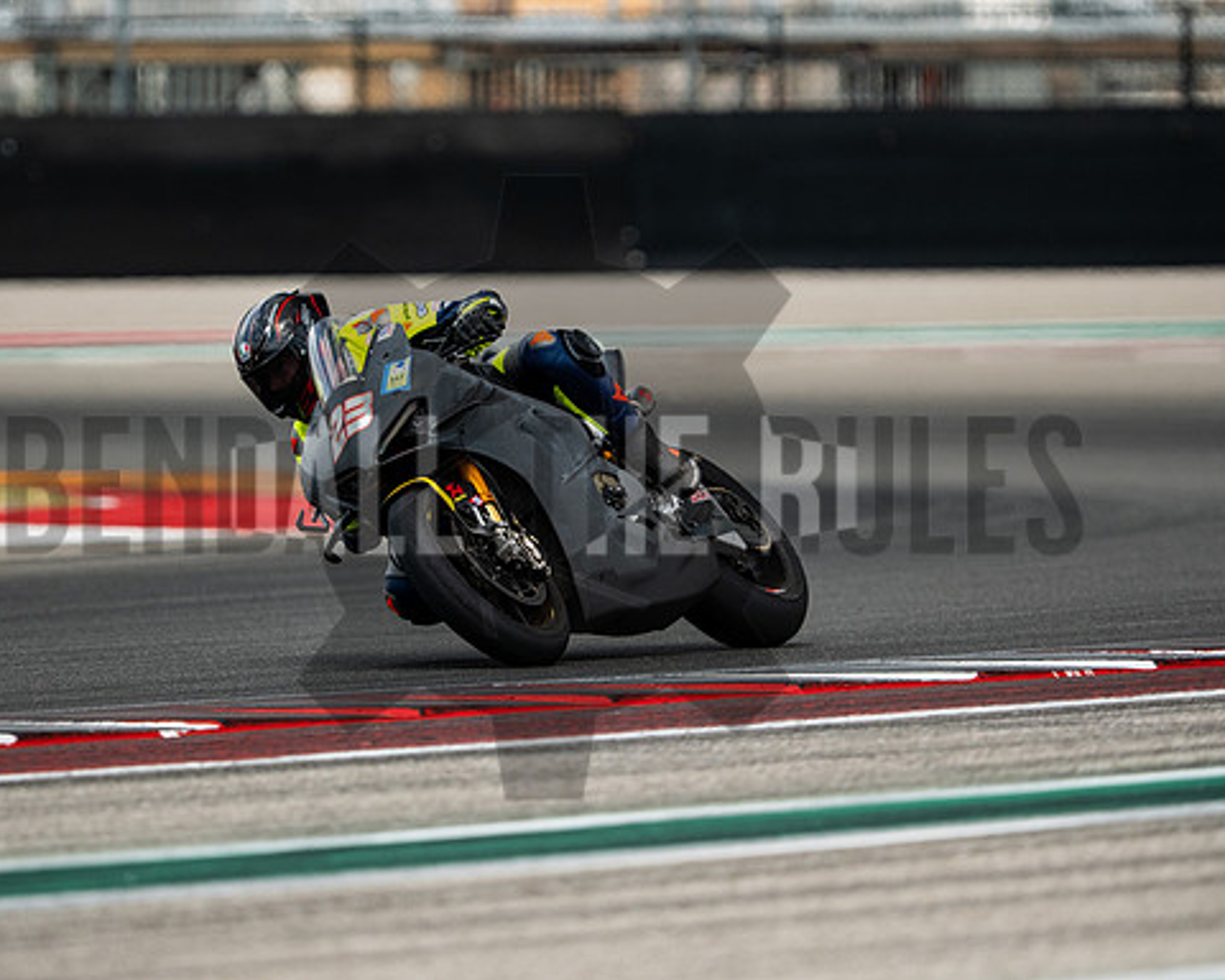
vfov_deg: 3.3
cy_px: 489
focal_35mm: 476
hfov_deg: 4.1
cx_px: 544
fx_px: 17258
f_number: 2.8
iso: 640
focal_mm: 280
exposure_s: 1/3200
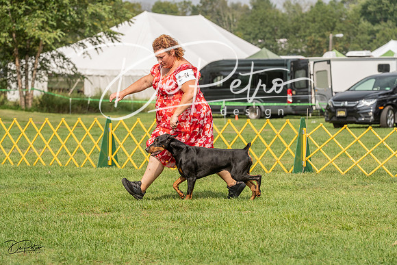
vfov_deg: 9.5
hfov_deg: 14.2
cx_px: 198
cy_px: 132
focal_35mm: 144
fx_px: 1588
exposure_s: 1/2000
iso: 1000
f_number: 6.3
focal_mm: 144
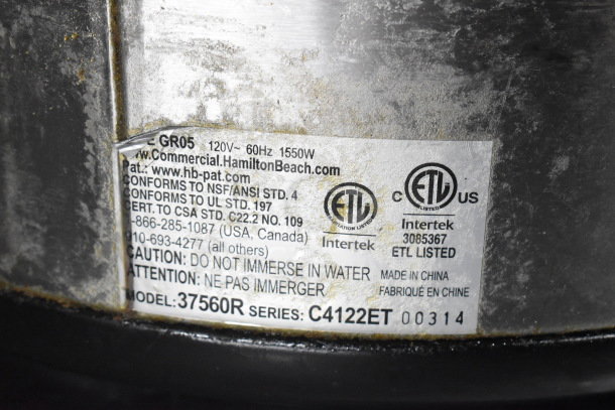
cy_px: 205
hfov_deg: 24.6
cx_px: 308
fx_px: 1410
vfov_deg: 16.6
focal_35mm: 82
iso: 6400
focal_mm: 55
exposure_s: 1/400
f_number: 10
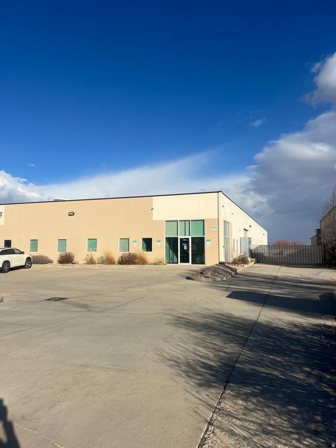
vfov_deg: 67.3
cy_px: 224
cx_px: 168
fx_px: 337
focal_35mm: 26
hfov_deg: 53.0
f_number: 1.5
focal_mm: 5.7
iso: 50
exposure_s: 1/8696
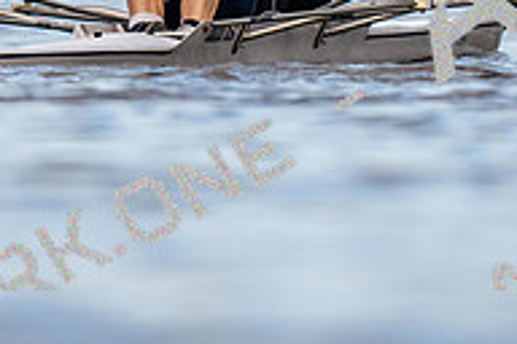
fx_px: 26035
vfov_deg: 0.8
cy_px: -171
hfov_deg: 1.1
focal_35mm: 1813
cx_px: 191
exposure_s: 1/2500
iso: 500
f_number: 4
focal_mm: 600
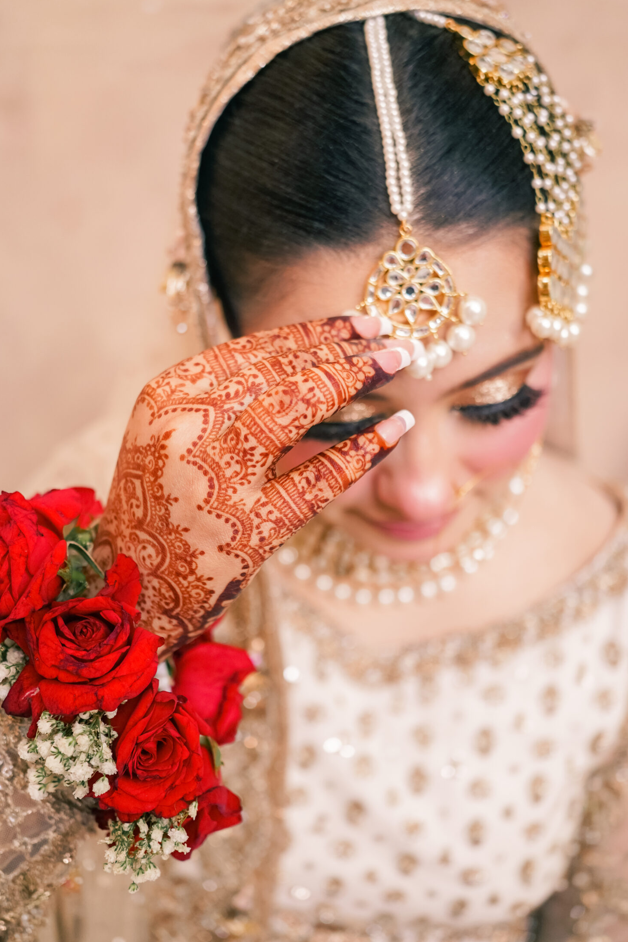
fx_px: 1073
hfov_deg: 32.6
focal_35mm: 41
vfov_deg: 47.4
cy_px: 501
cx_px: 301
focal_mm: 35
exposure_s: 1/400
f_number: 2.8
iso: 1000
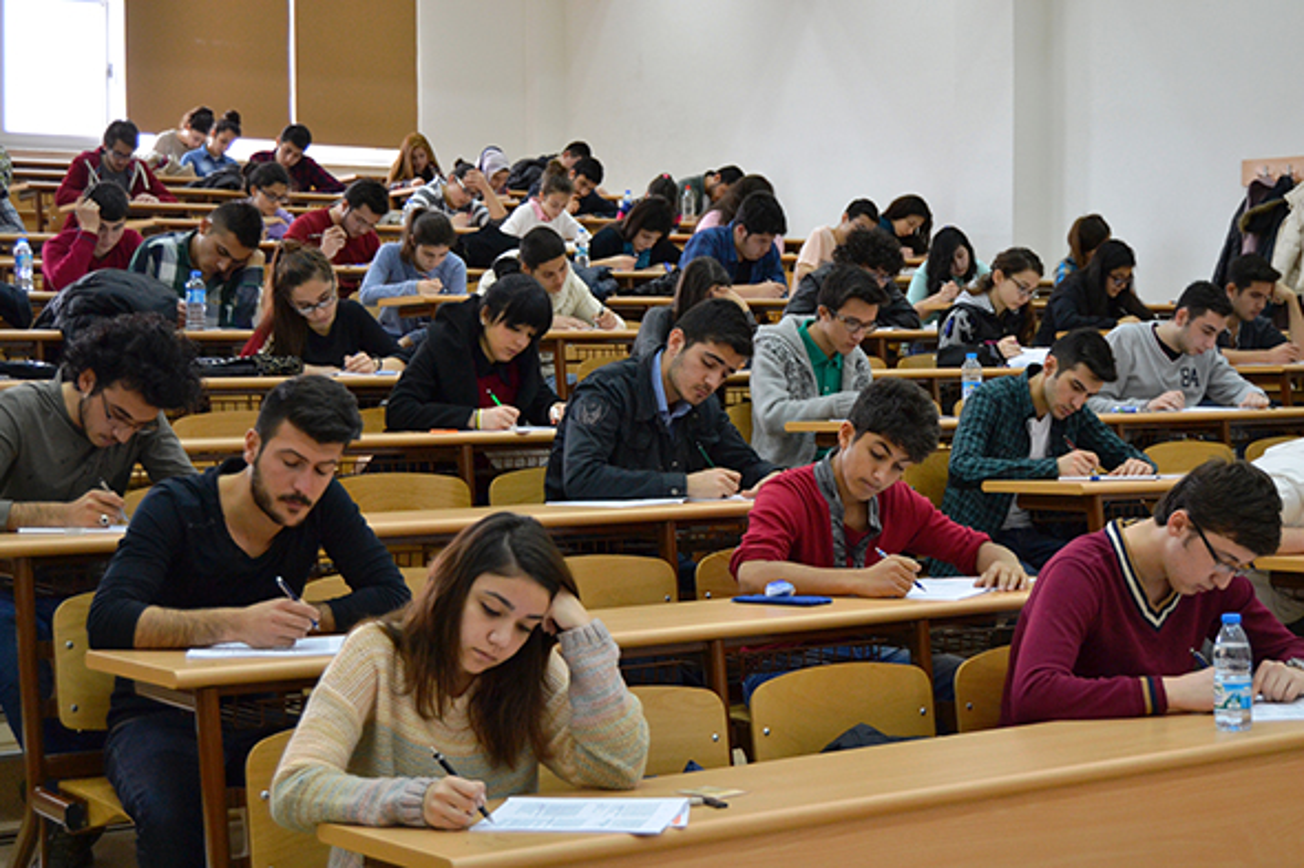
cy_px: 434
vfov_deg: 22.6
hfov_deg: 33.4
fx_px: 2173
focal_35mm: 60
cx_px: 652
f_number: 5
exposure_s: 1/60
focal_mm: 40
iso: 720
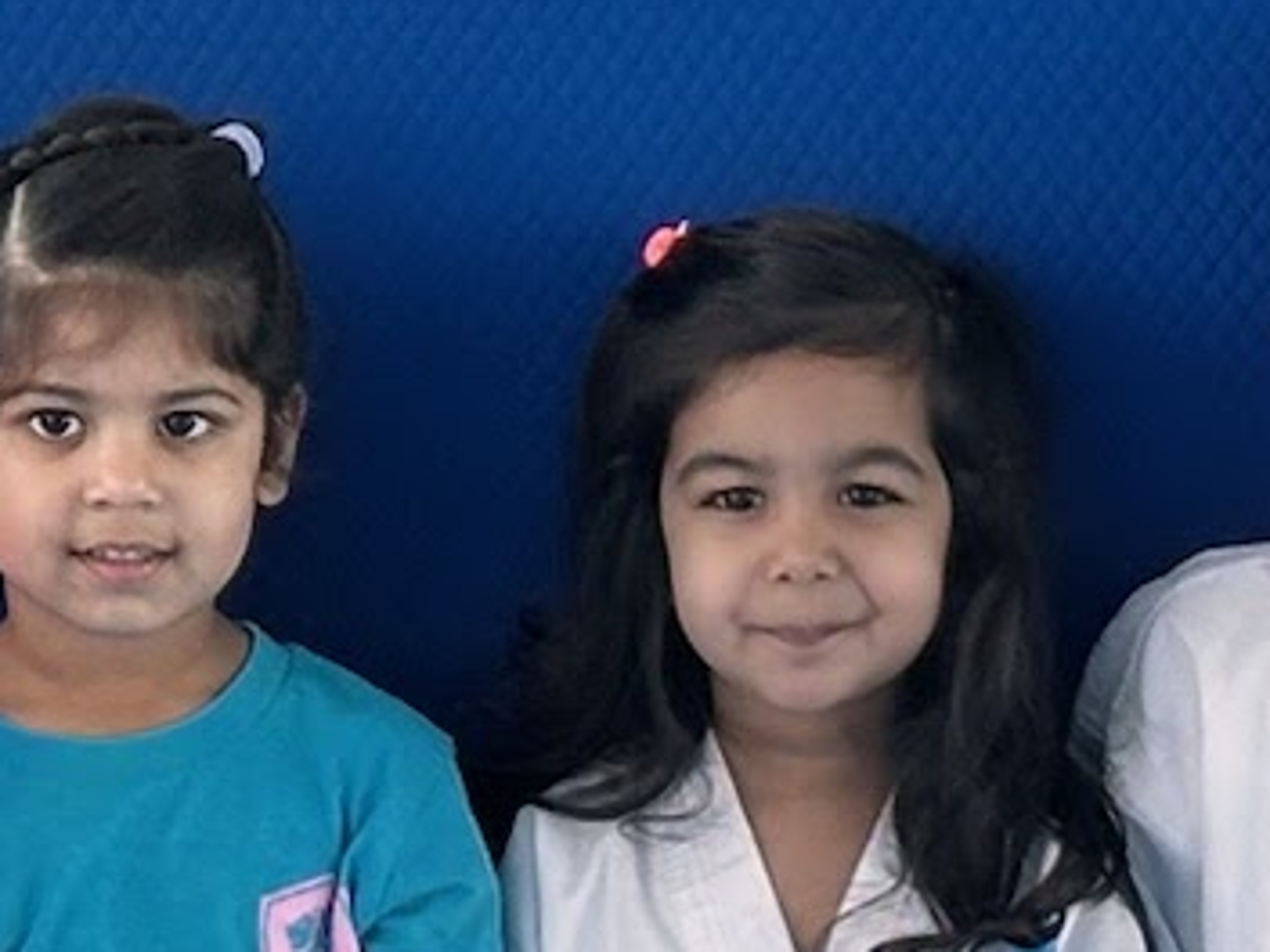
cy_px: 382
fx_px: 10236
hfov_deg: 7.0
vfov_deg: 5.3
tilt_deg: -6.1
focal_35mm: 279
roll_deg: +0.6
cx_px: -260
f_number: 1.78
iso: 80
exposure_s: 1/121
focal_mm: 6.86
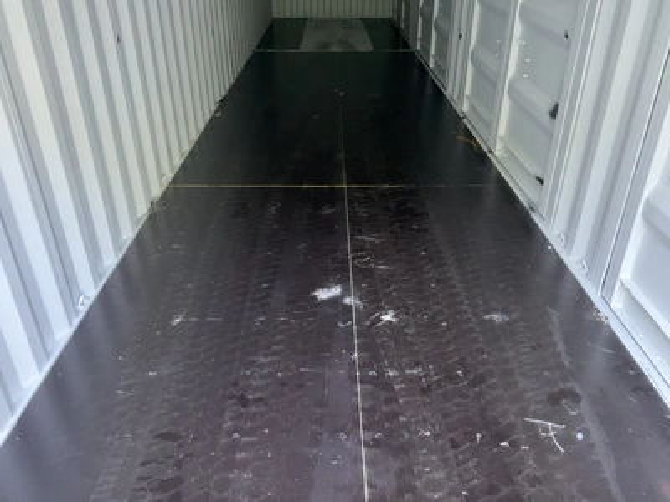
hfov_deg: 61.7
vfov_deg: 48.2
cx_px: 335
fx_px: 561
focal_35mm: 29
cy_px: 251
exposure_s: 1/40
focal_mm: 3
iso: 320
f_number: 1.8
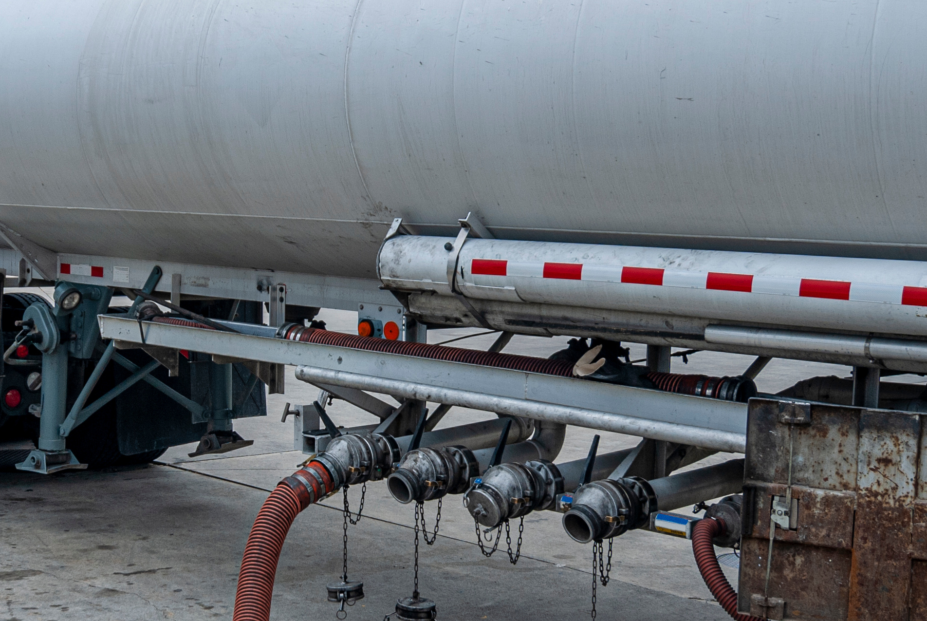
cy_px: 329
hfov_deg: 32.4
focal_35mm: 61
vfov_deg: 22.3
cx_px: 278
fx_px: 1573
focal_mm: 20
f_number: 5.6
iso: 100
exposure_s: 1/180
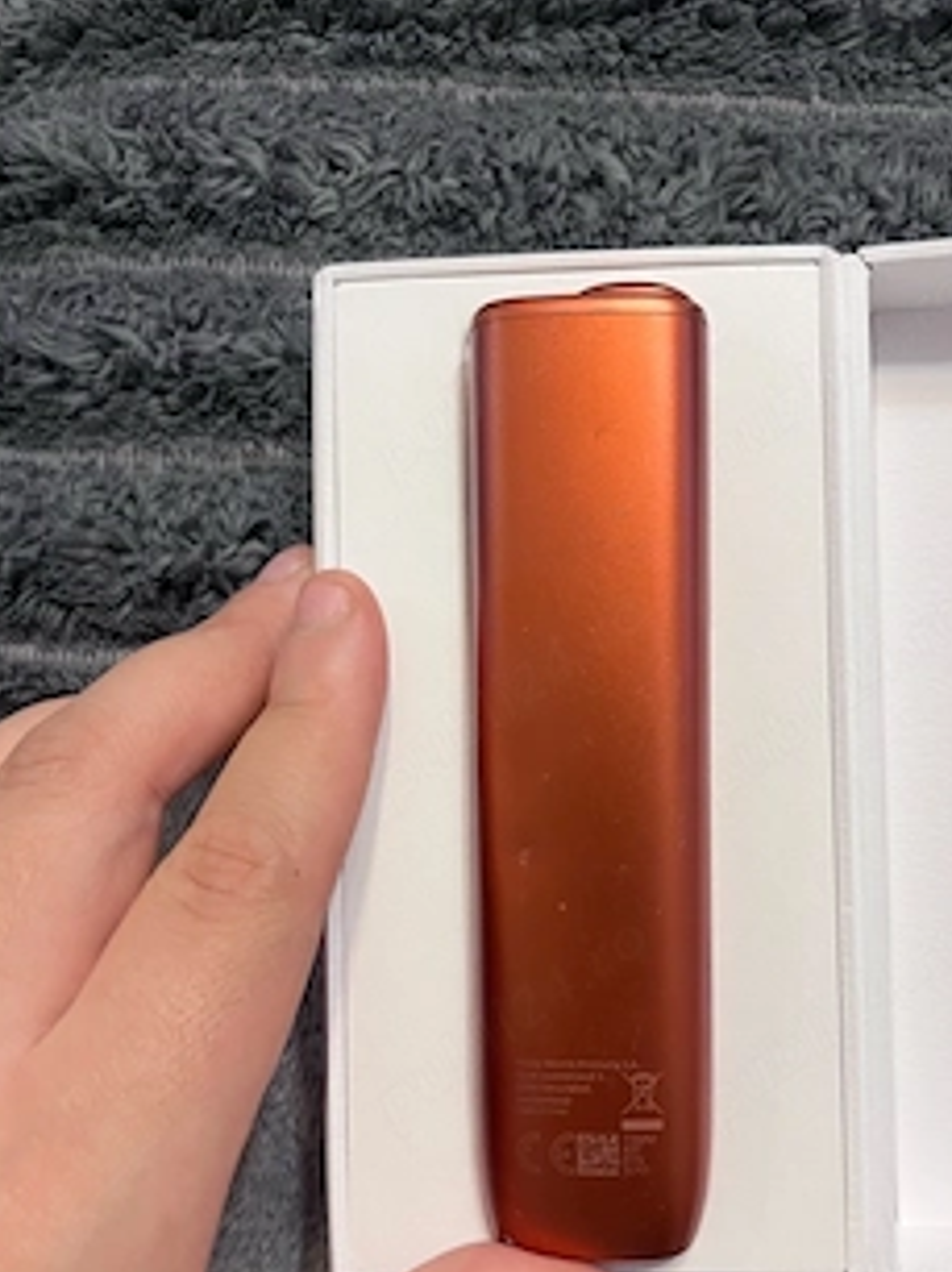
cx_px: 594
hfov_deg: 41.4
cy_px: 748
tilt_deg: -76.7
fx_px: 1248
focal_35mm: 34
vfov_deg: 53.7
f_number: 1.6
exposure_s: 1/50
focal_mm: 5.1
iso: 100
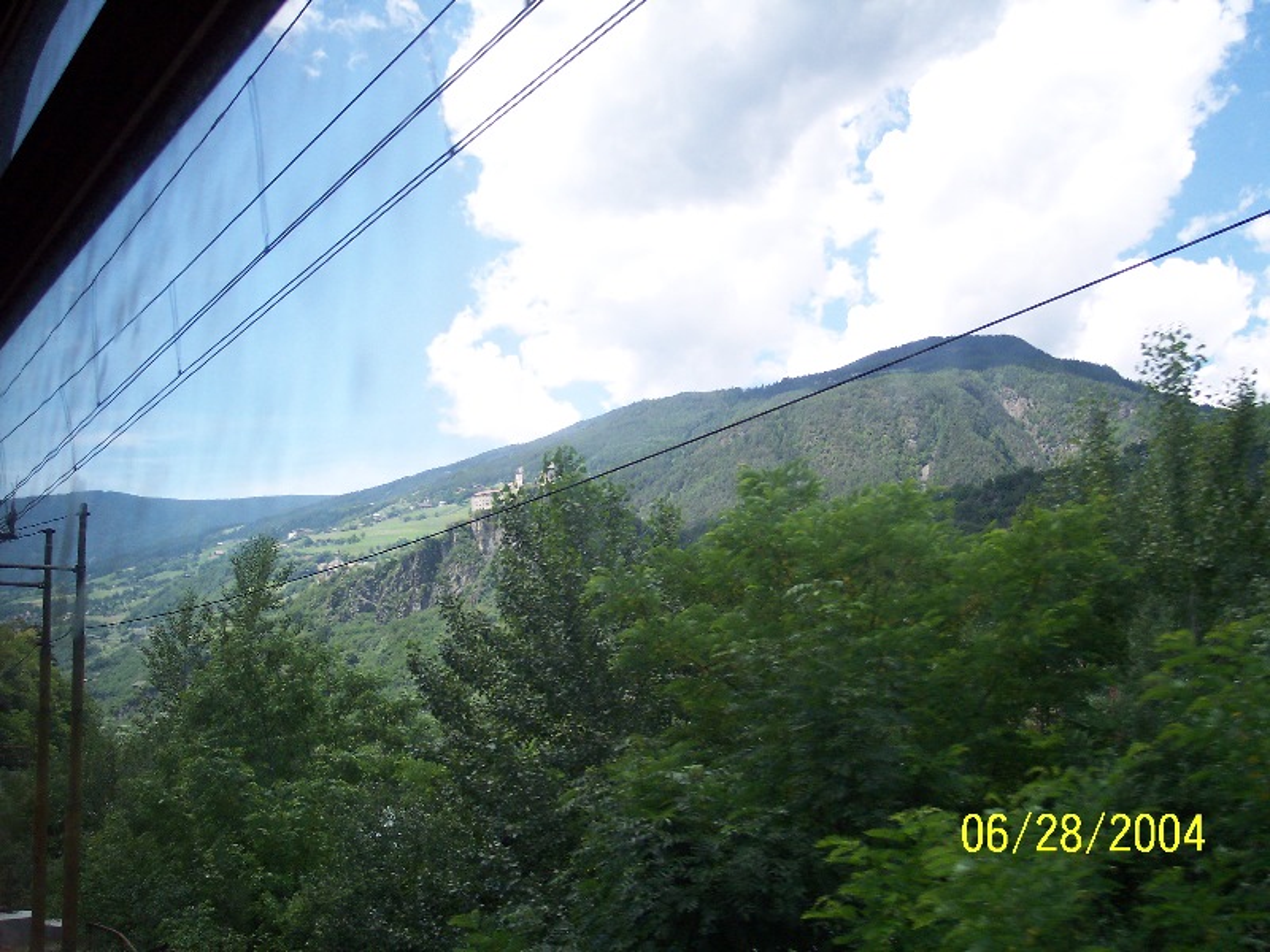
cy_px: 476
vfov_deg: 37.7
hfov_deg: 49.0
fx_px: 1394
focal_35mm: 38
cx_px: 635
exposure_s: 1/350
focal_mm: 8
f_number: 2.8
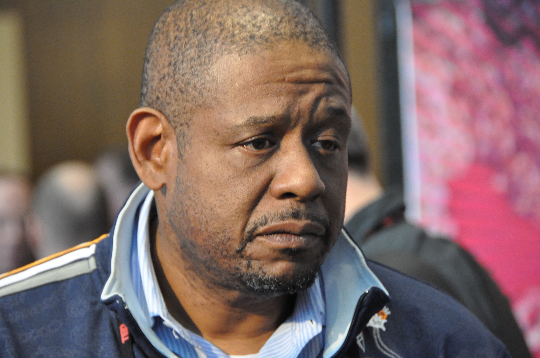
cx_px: 270
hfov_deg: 8.1
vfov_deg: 5.4
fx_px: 3820
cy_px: 179
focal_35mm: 255
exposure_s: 1/25
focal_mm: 170
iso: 3200
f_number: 5.6
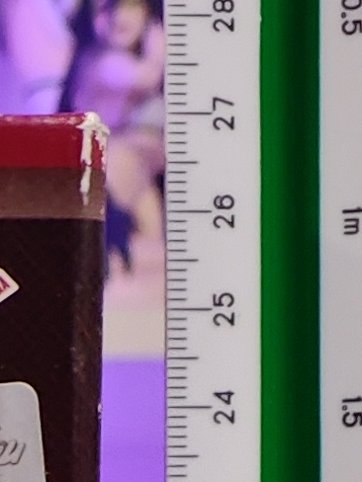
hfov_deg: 2.7
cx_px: -628
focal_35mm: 535
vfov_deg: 3.6
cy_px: 1537
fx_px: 7460
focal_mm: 7.48
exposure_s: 1/14.1
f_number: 2.4
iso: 400
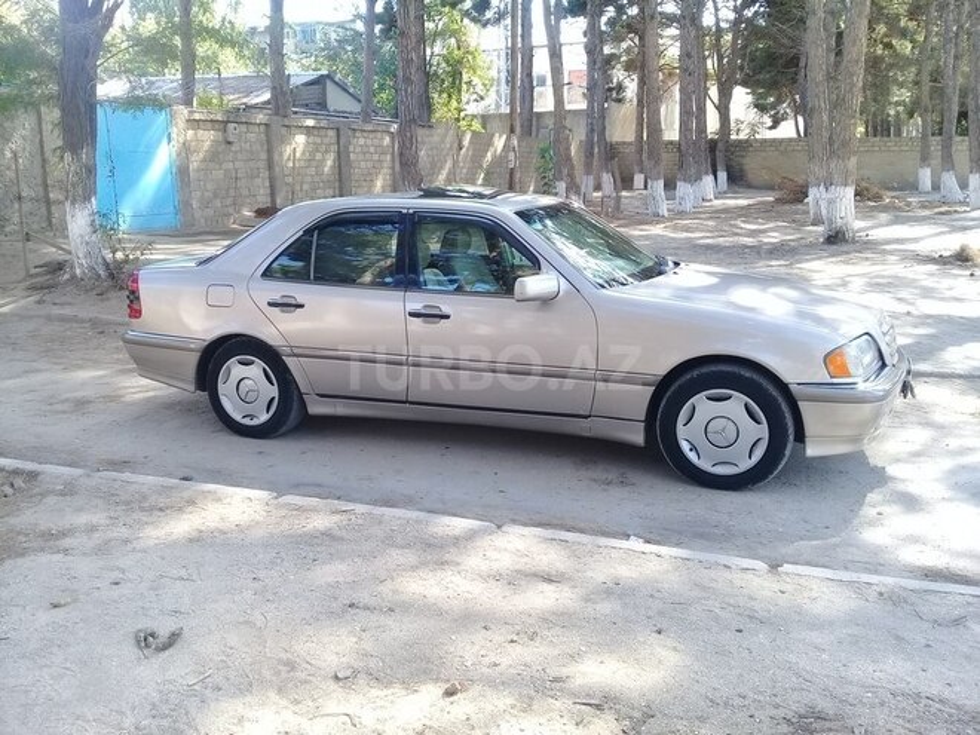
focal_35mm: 31
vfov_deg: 45.4
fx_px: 878
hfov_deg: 58.4
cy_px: 368
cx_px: 490
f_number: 2.2
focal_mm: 3.3
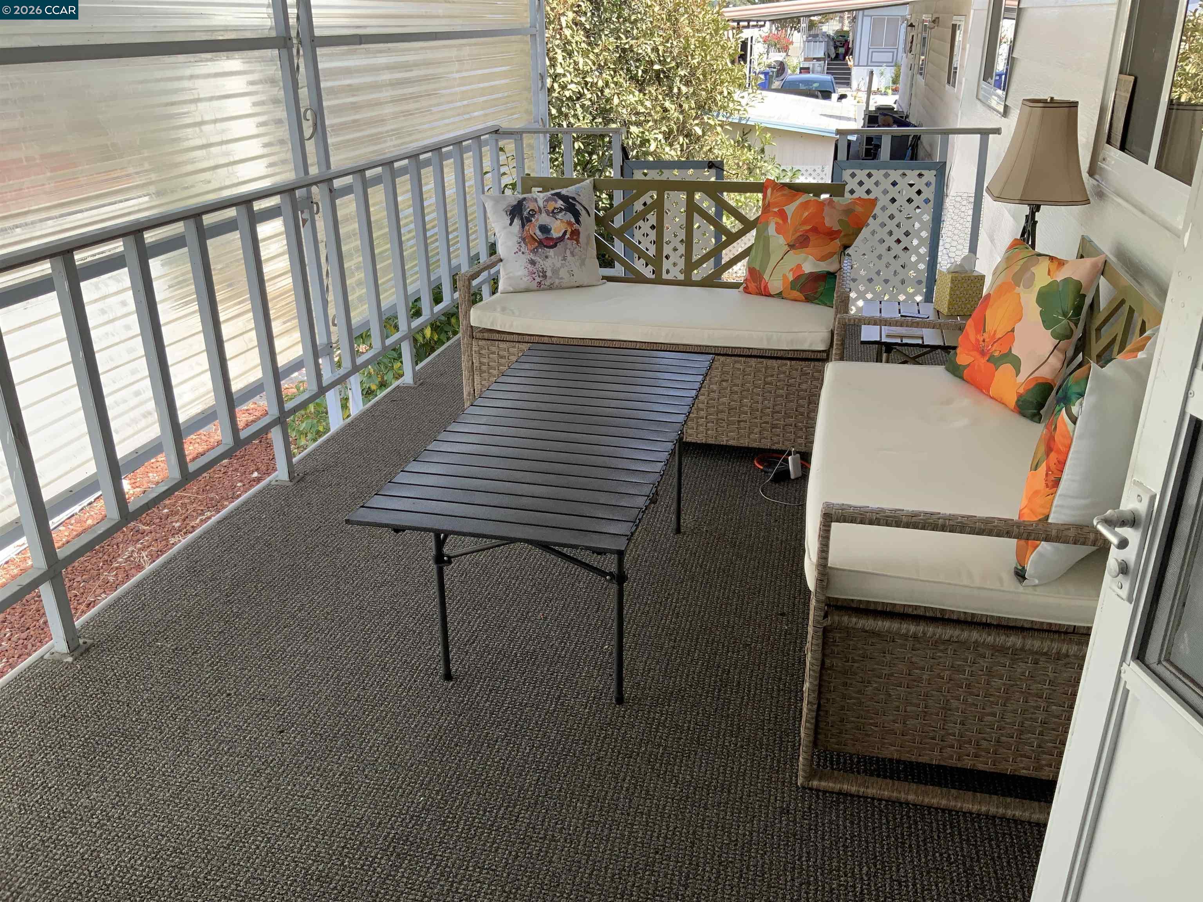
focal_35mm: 29
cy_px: 451
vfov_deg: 48.2
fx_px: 1008
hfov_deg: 61.7
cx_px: 602
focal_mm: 3
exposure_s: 1/259
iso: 16
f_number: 1.8
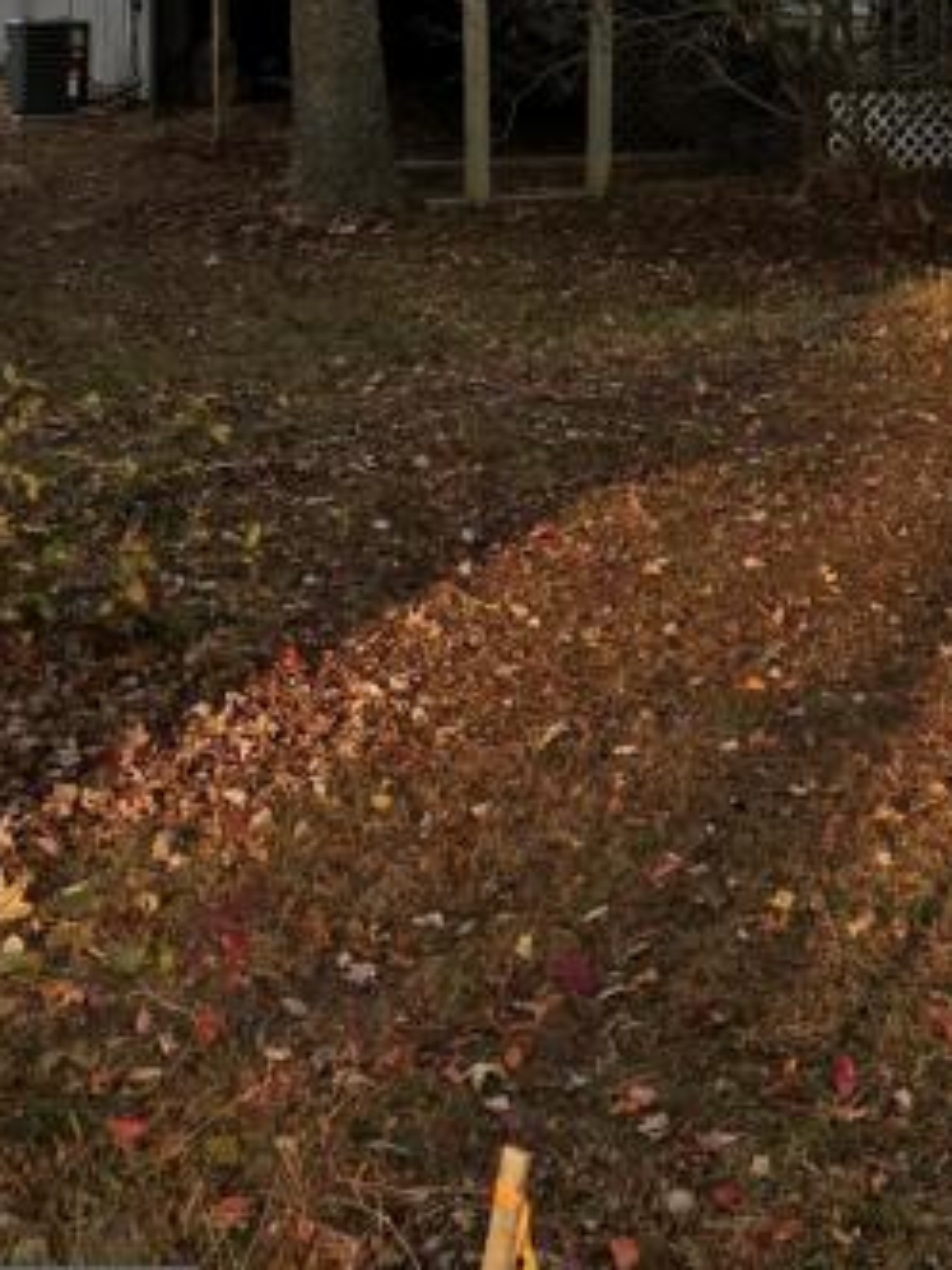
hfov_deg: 21.5
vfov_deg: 27.1
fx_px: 2457
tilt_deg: -1.9
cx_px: 822
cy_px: -46
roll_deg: -1.1
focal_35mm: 67
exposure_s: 1/298
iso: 25
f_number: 2.2
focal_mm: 4.15
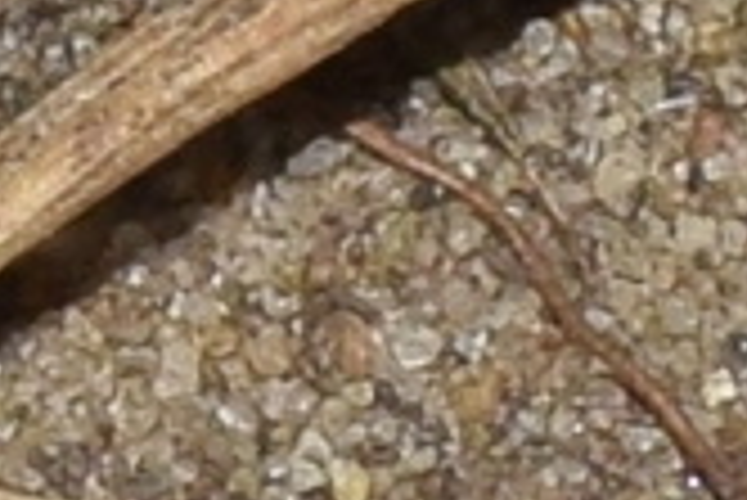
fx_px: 25129
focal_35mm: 1210
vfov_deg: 1.1
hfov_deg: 1.7
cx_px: -1312
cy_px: 194
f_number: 13
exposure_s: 1/160
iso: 100
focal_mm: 140
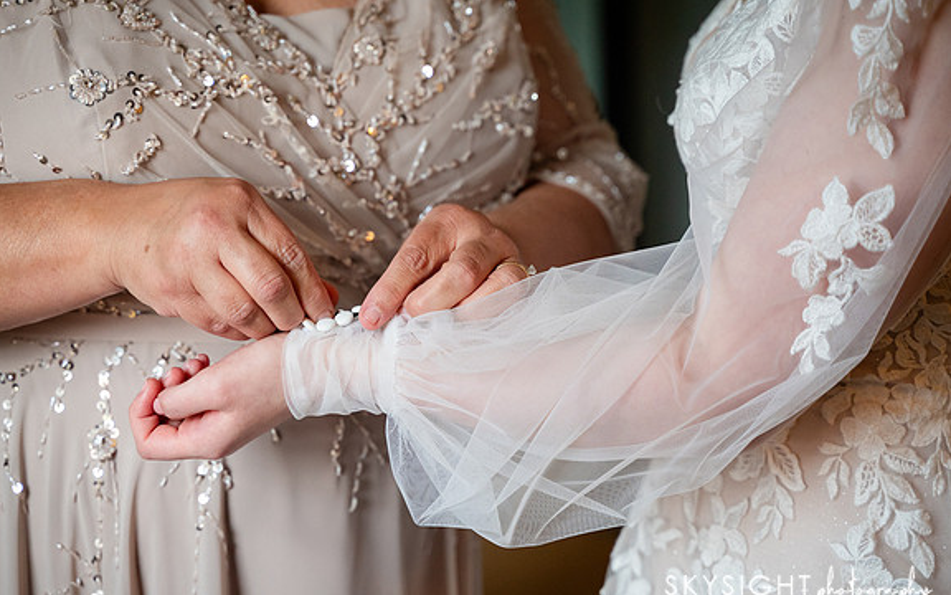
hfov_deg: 26.5
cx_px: 476
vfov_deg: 16.7
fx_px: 2022
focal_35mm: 78
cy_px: 307
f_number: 3.2
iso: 2000
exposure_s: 1/640
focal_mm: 75
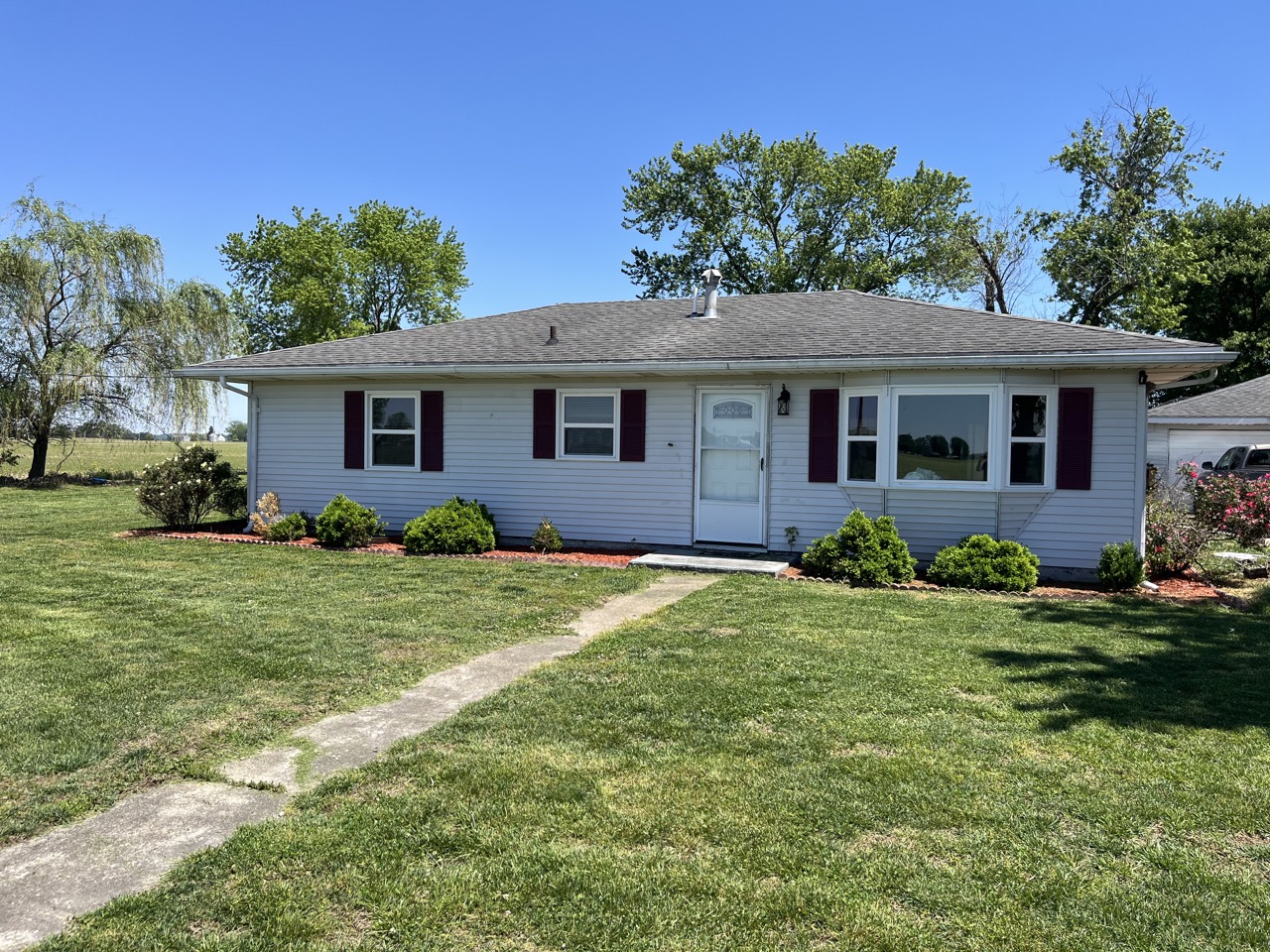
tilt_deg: -2.4
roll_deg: -1.0
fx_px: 954
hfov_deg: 67.3
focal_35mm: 26
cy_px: 476
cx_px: 635
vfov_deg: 53.1
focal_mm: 5.1
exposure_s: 1/2463
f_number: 1.6
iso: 50
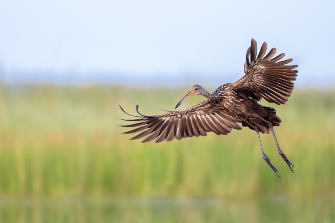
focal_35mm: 450
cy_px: 112
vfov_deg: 3.1
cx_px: 168
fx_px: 4186
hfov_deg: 4.6
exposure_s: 1/2500
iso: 2500
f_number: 2.8
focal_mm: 300
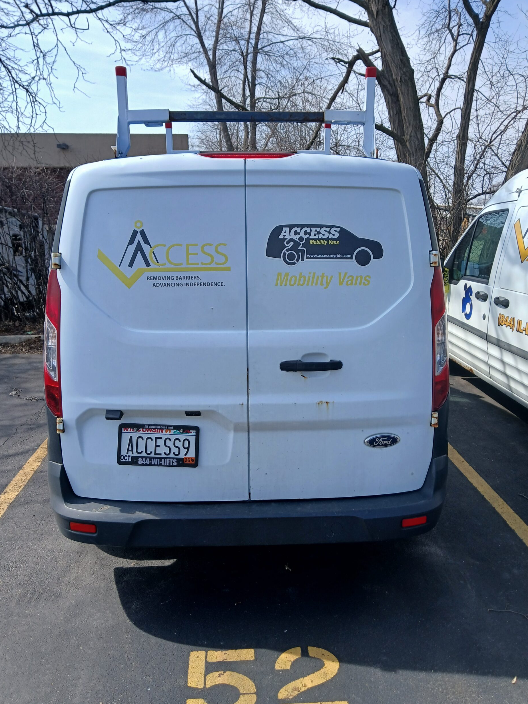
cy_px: 341
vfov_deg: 65.3
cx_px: 272
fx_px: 549
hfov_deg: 51.4
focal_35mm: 27
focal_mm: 3.98
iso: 20
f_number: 1.8
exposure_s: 1/469
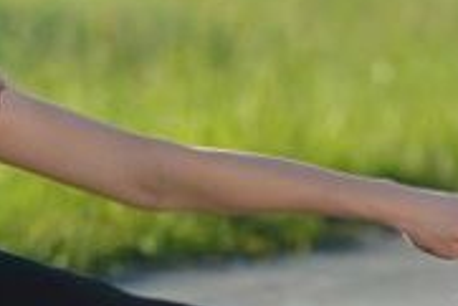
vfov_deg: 2.6
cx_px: -4
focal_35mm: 537
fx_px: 6837
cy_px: -30
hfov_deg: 3.8
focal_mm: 160
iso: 160
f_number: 4.5
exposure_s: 1/640
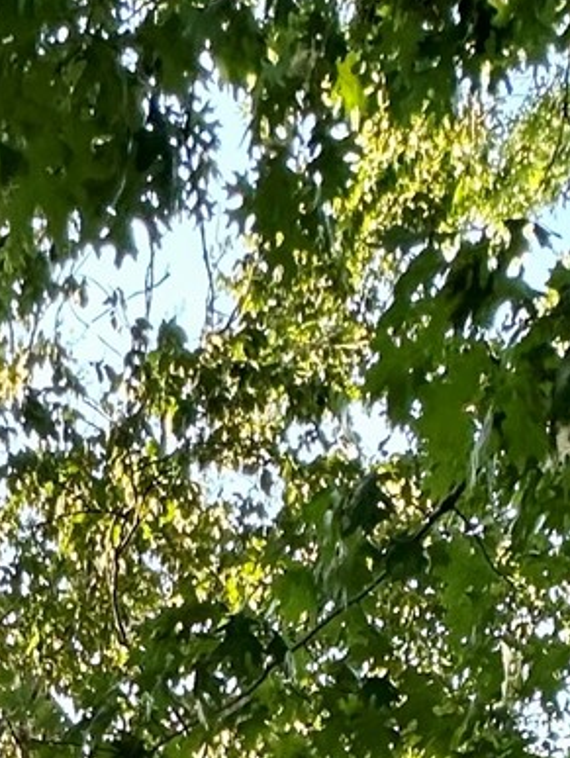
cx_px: 145
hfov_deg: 19.8
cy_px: 1637
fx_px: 1622
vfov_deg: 16.8
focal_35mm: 74
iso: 160
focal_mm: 2.22
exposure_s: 1/99
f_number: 2.2
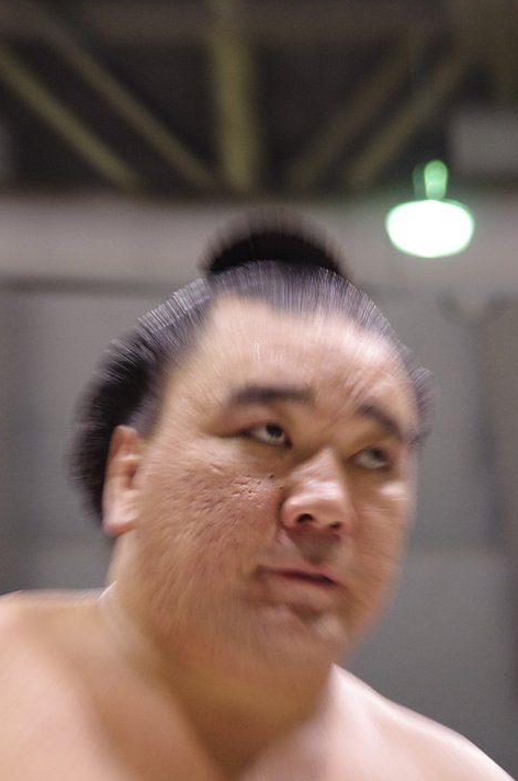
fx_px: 3488
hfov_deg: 8.5
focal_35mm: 161
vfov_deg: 12.8
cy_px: 537
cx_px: 252
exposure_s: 1/40
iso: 1600
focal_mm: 75
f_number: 5.6
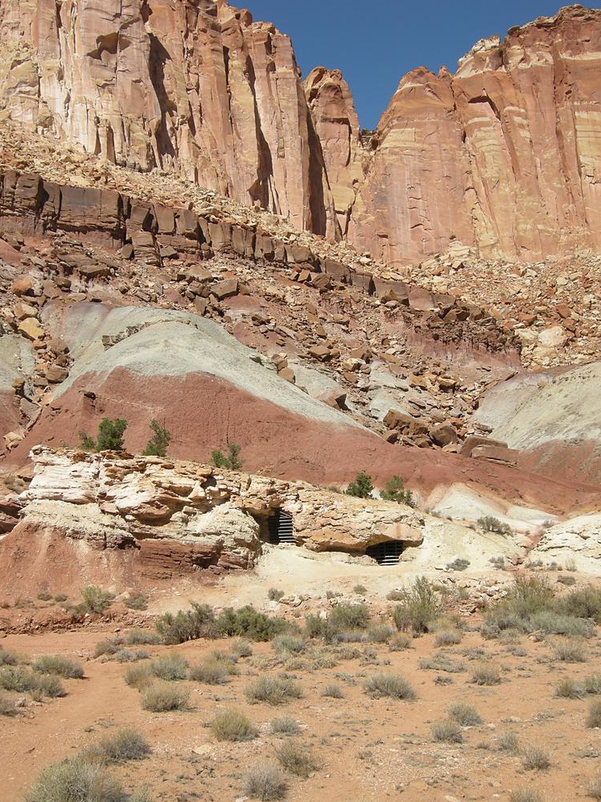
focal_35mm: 36
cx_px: 301
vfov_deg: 51.4
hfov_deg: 39.7
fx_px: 833
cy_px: 409
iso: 64
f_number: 6.1
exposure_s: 1/255
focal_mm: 7.5
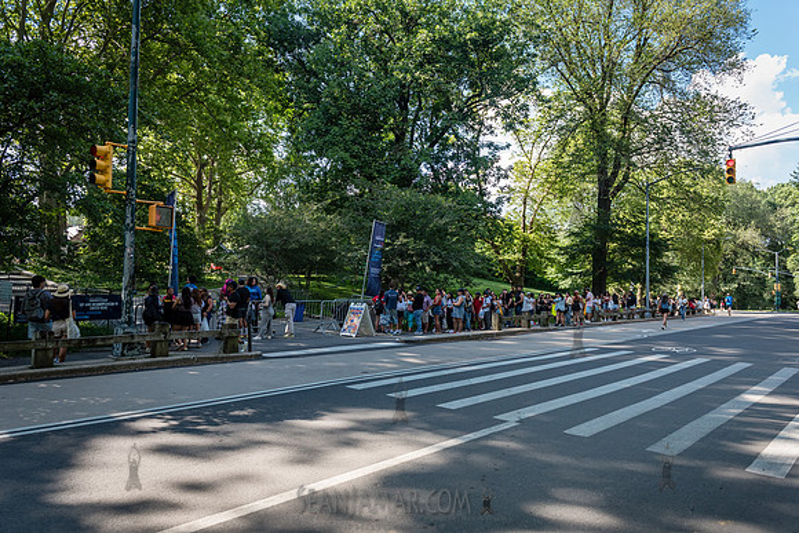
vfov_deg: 49.6
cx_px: 400
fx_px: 577
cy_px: 266
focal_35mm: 26
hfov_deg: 69.4
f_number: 4
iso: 500
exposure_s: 1/800
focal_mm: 26
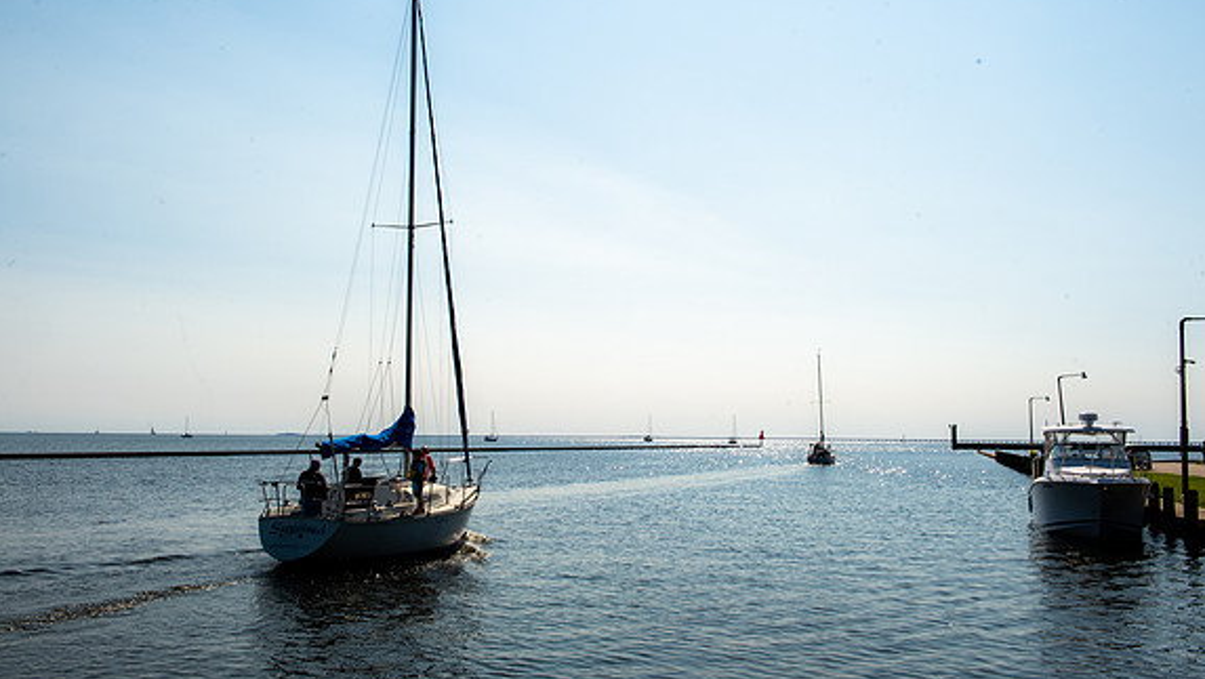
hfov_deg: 55.3
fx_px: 1151
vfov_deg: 32.9
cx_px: 608
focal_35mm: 36
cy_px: 324
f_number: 16
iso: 250
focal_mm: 34
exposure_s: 1/250
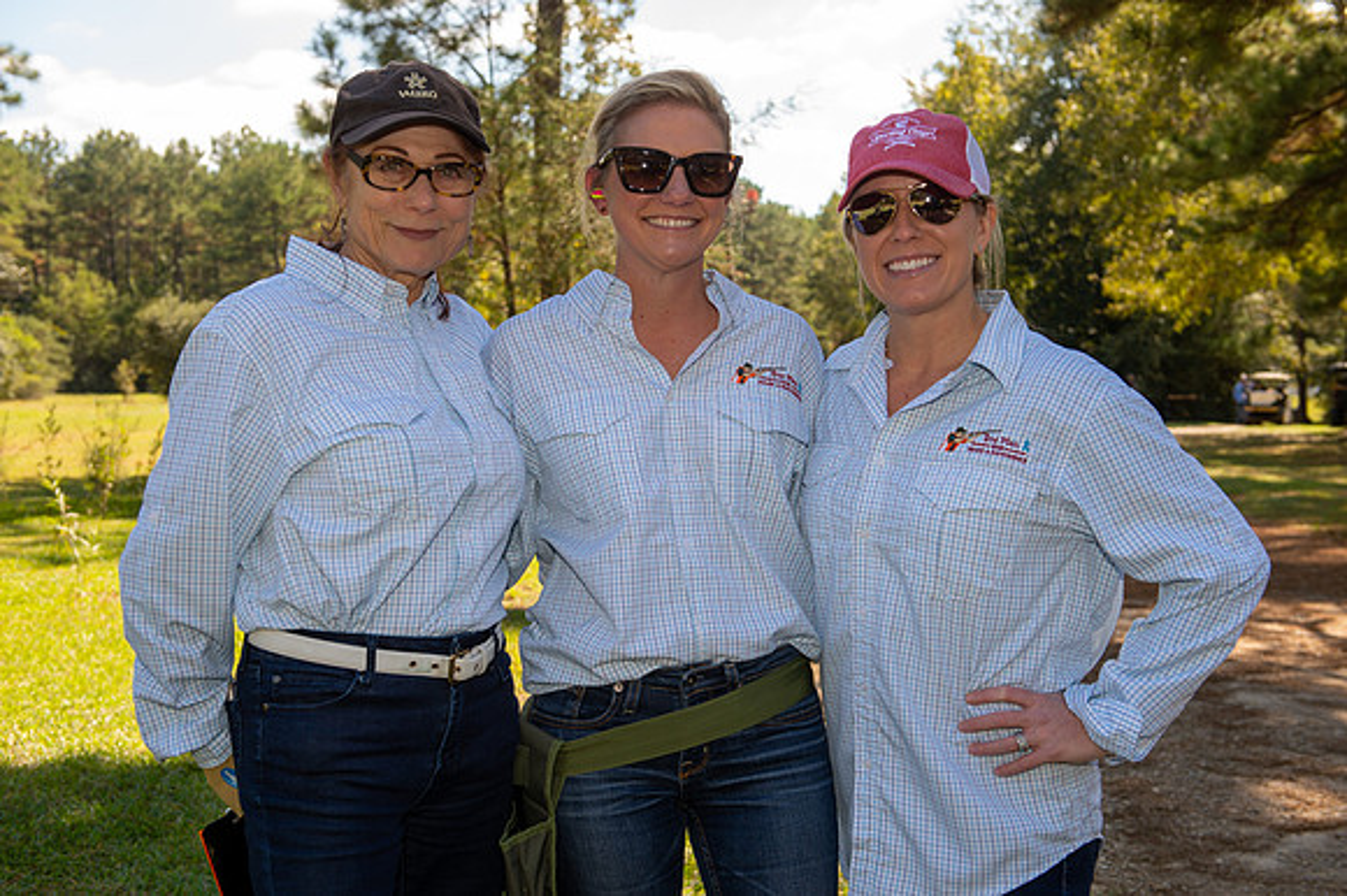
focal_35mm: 48
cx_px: 674
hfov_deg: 41.1
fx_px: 1795
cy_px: 448
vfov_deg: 28.0
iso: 125
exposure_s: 1/125
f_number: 6.3
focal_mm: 48
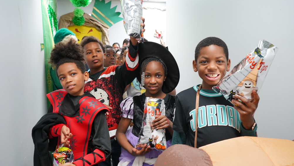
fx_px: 234
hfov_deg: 64.3
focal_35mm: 30
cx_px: 145
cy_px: 87
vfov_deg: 38.9
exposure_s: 1/30
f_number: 6.3
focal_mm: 28
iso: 3200
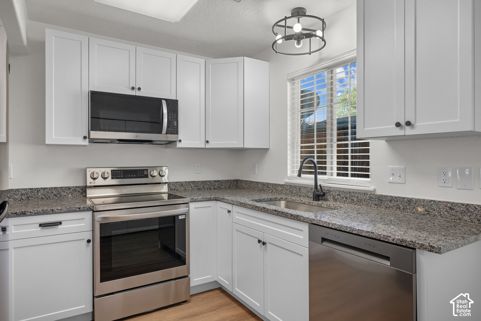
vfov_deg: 59.5
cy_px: 160
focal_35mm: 21
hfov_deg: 81.2
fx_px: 281
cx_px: 240
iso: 500
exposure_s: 1/5
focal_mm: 21
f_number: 8
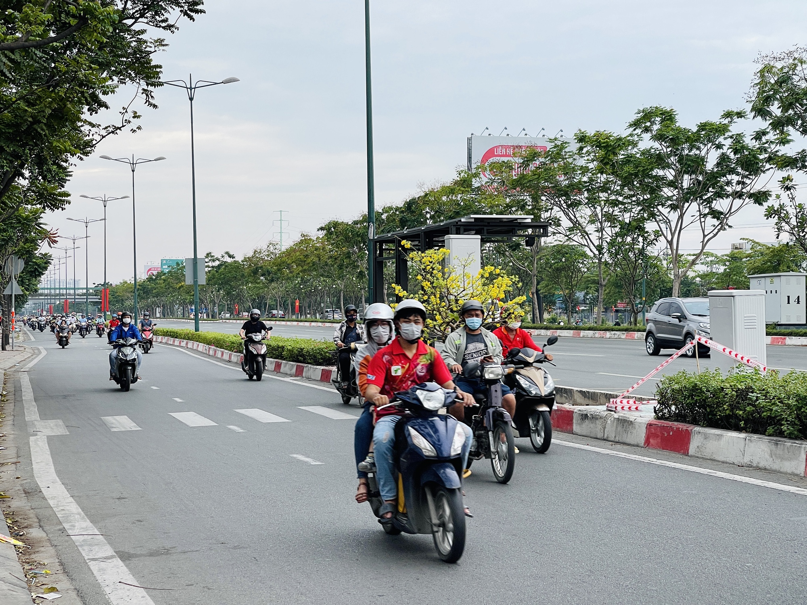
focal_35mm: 64
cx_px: 404
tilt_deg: -0.5
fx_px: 1492
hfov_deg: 30.3
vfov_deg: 22.9
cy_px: 302
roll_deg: +0.5
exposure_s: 1/286
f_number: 2.2
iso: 20
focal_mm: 7.5
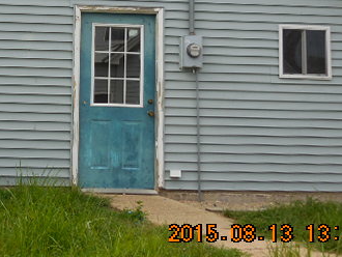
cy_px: 33
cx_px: 63
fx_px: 633
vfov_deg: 22.5
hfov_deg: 29.5
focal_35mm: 64
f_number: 3.7
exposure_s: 1/800
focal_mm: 5.9
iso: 125
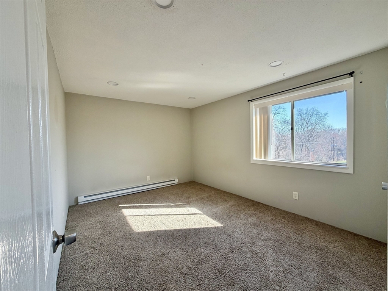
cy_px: 146
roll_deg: +0.6
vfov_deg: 85.7
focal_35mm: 14
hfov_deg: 102.1
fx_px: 157
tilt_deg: -1.7
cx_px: 194
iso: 64
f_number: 2.2
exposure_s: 1/126
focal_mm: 2.22
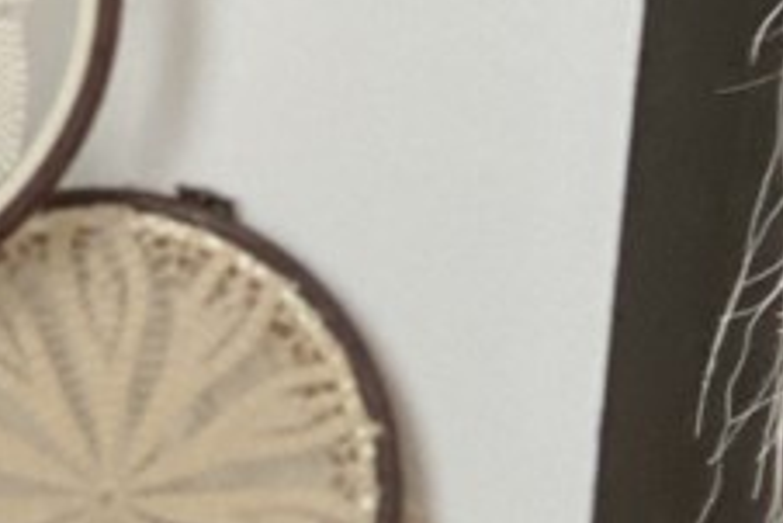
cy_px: 526
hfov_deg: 5.3
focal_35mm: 383
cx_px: 1615
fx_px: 8335
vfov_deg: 3.6
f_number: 2
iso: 250
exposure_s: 1/118
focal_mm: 6
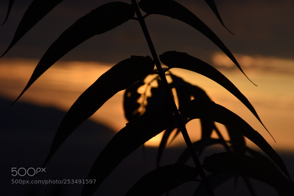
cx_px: 147
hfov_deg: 9.8
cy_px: 98
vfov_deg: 6.5
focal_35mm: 210
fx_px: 1715
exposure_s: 1/125
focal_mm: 140
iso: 125
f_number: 11
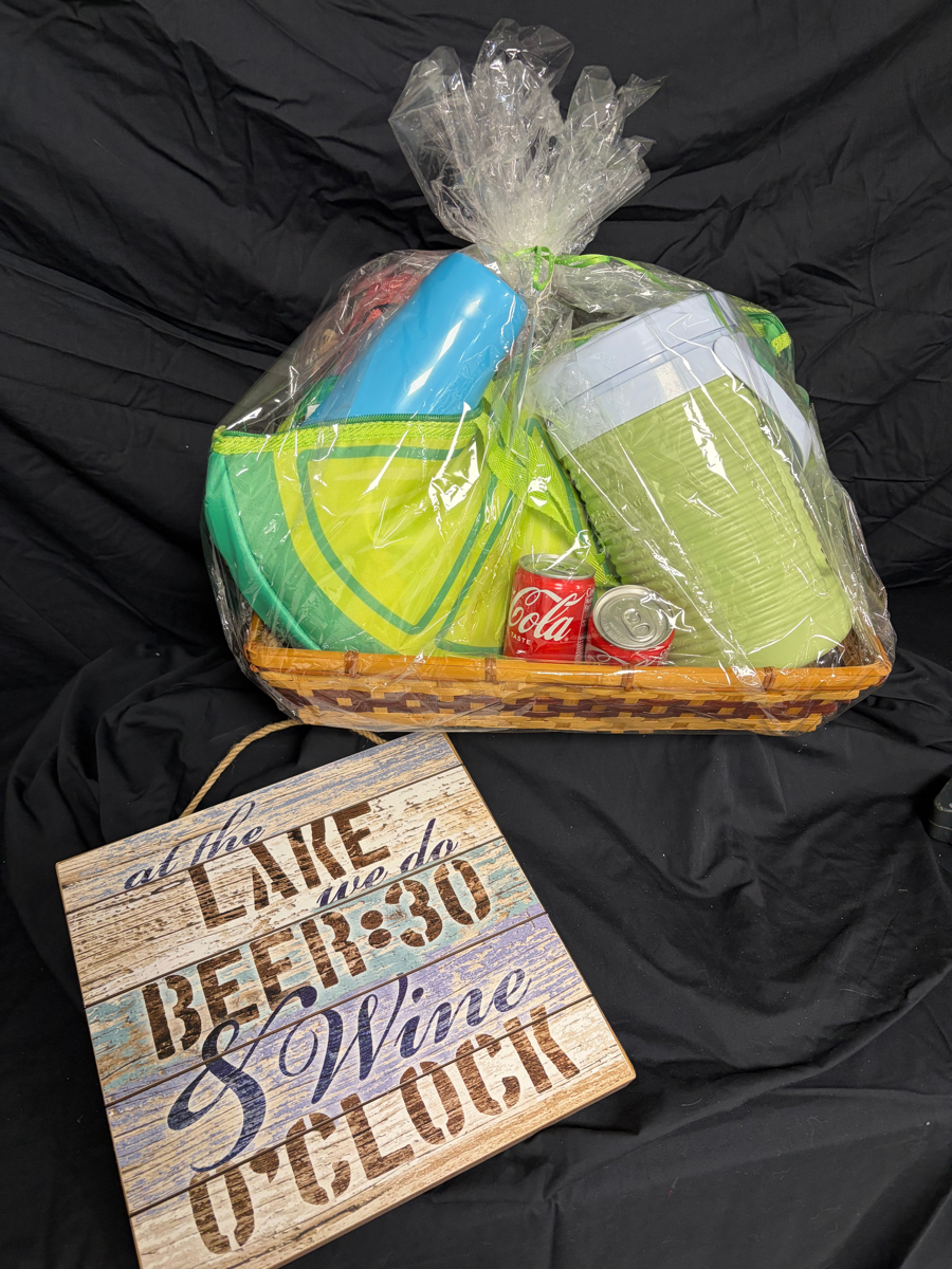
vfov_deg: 67.3
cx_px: 476
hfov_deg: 53.1
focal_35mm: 26
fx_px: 953
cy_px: 634
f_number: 1.6
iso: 160
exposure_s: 1/60
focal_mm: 5.96
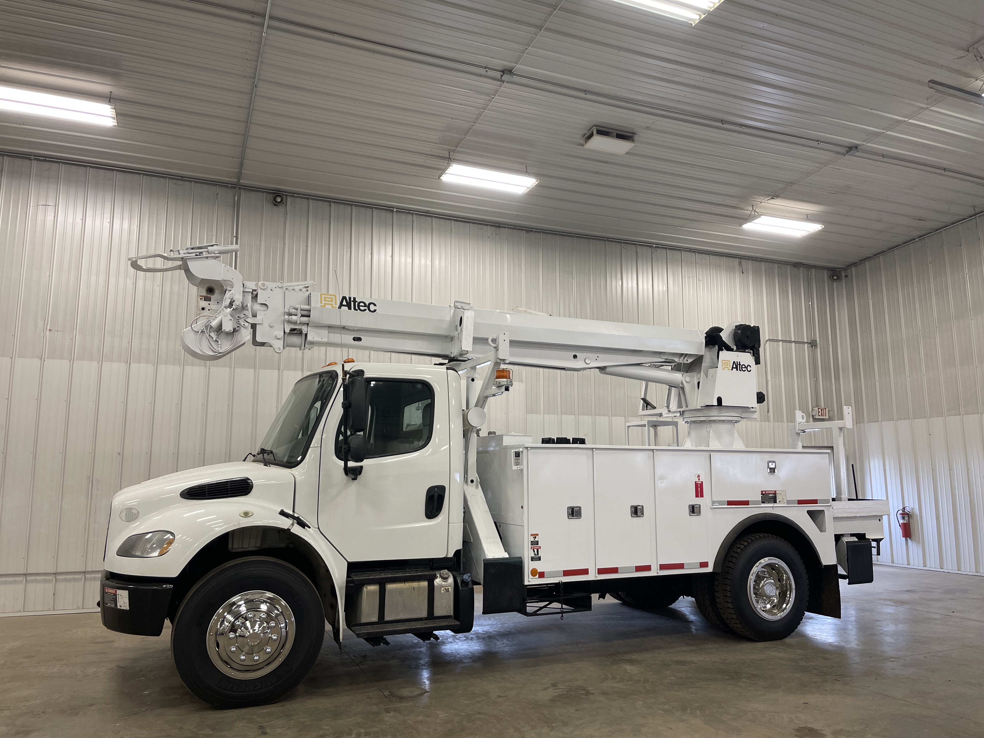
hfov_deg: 69.4
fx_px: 711
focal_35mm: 25
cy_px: 369
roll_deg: -0.2
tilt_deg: +8.2
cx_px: 492
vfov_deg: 54.9
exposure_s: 1/69
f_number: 1.6
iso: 80
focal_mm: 5.1
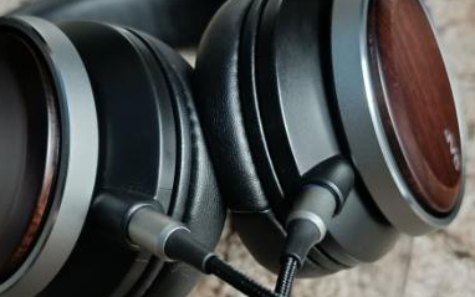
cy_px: 204
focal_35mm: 57
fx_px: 738
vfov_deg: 22.6
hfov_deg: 35.6
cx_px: 199
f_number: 1.65
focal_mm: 6.11
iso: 2517
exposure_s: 1/14.3
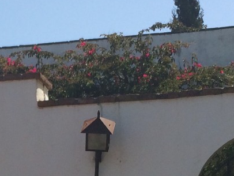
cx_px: -41
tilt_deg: +0.3
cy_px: 242
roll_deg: +2.5
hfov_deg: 14.0
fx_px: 927
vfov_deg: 10.6
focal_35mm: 137
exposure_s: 1/2283
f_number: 2.2
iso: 32
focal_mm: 4.15
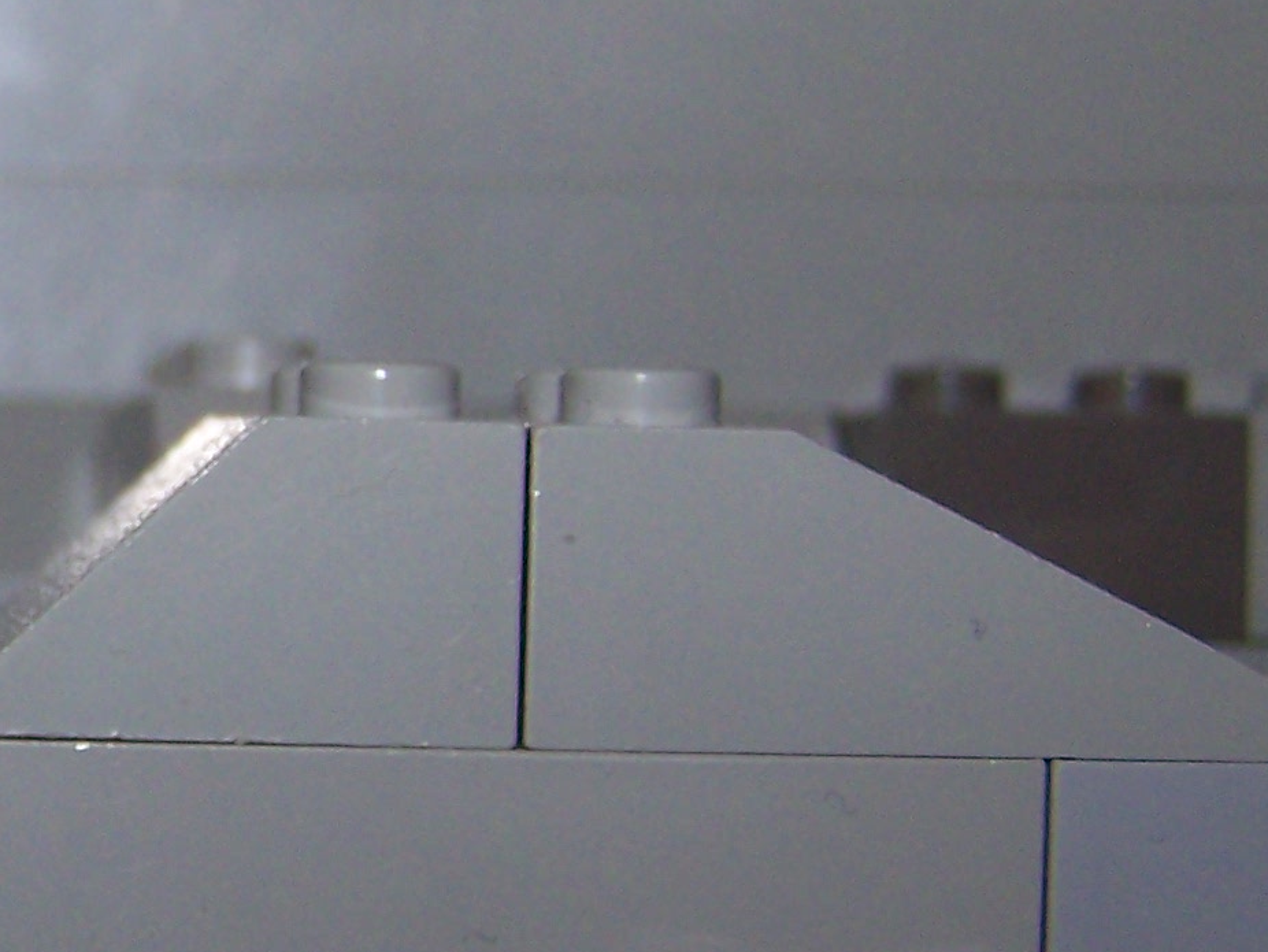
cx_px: -383
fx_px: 4617
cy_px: 381
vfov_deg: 11.8
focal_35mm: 126
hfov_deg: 14.9
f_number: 2.8
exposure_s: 1/60
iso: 80
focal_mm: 6.3
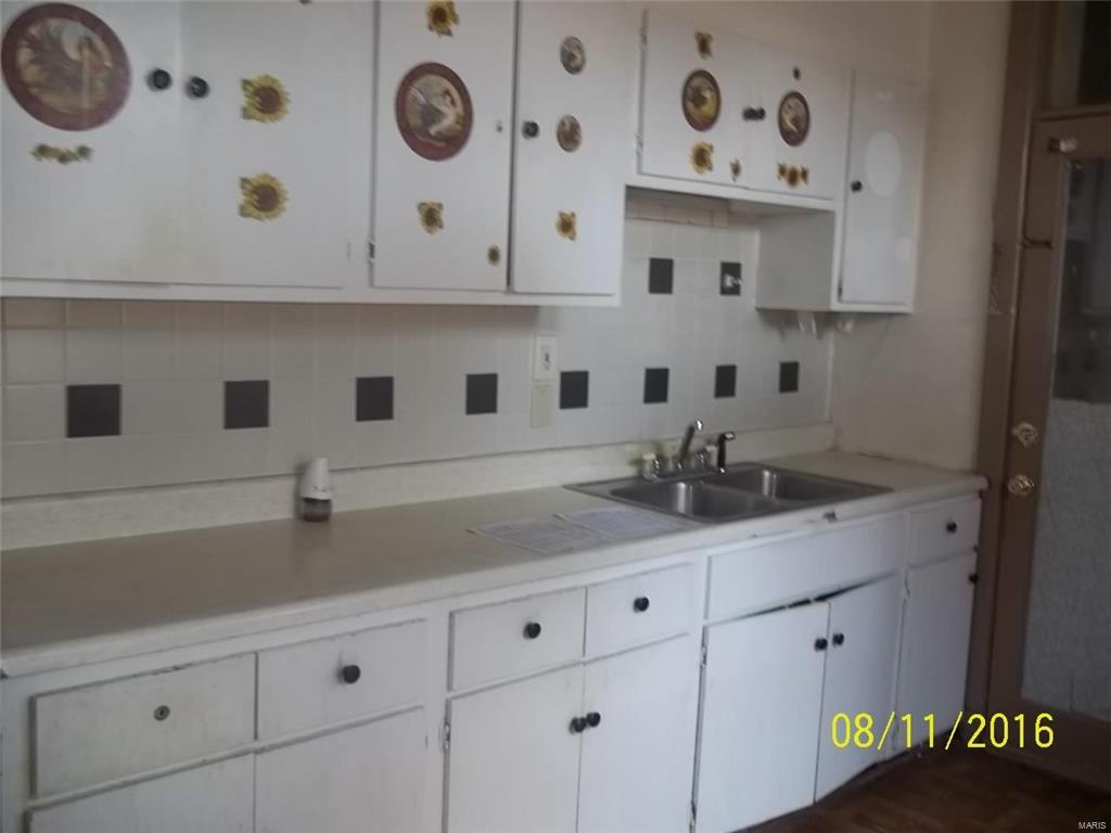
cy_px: 416
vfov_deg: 44.2
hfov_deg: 56.8
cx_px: 556
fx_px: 1027
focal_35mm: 32
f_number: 2.9
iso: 64
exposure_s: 1/30
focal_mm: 5.7
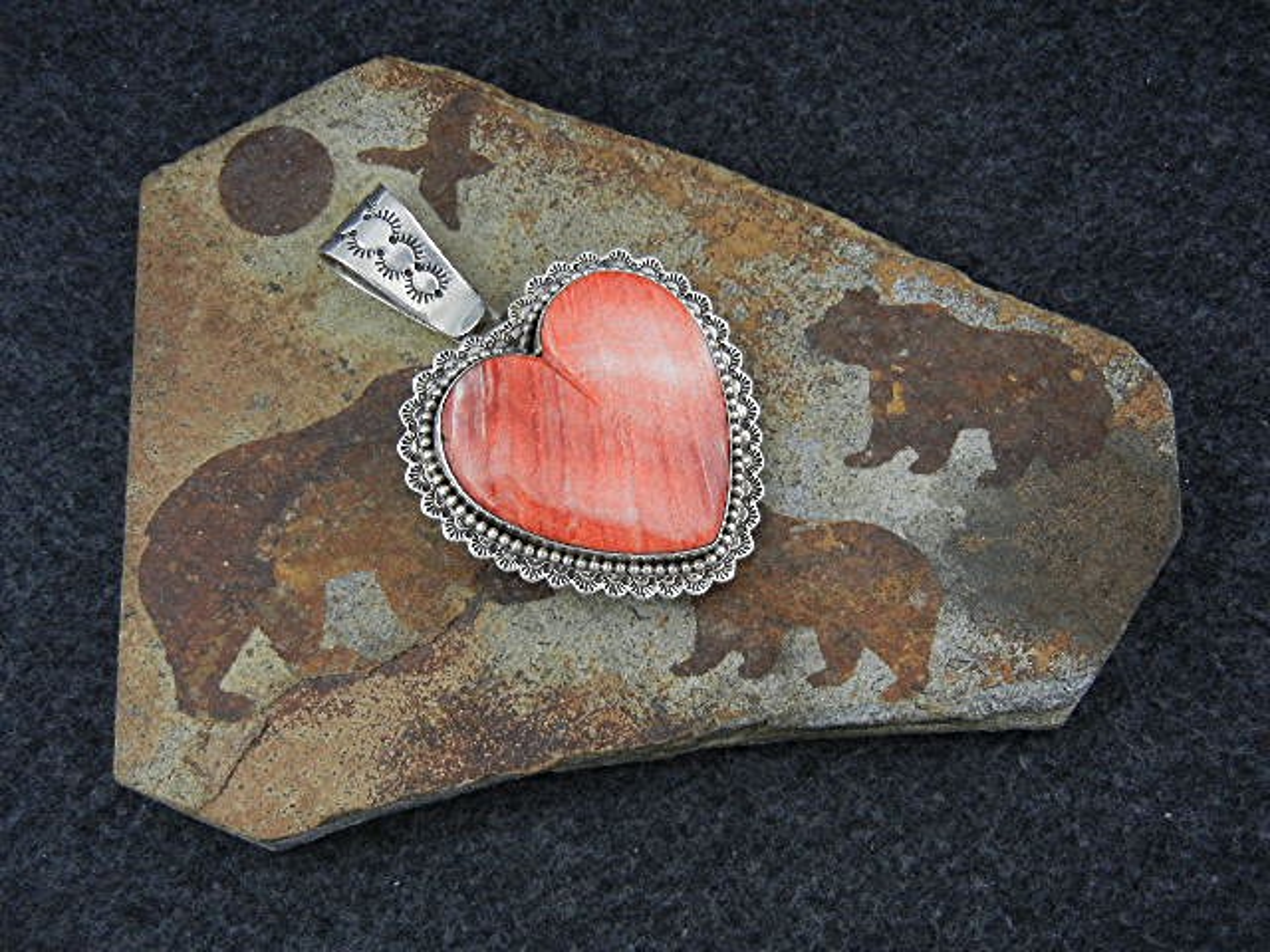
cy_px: 476
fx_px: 1651
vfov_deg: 32.2
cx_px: 635
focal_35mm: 45
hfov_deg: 42.1
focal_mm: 8.1
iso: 400
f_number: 3.8
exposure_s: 1/22.8
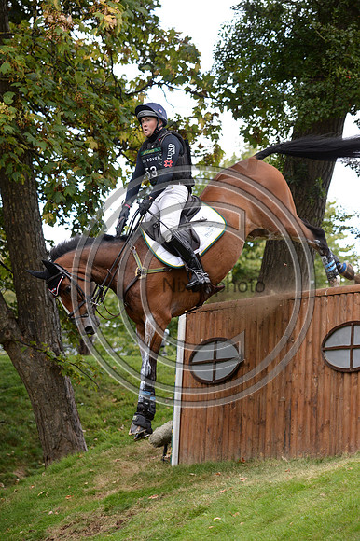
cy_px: 270
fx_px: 2478
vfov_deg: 12.5
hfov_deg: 8.3
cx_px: 180
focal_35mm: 165
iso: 1250
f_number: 5.6
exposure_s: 1/800
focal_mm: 165
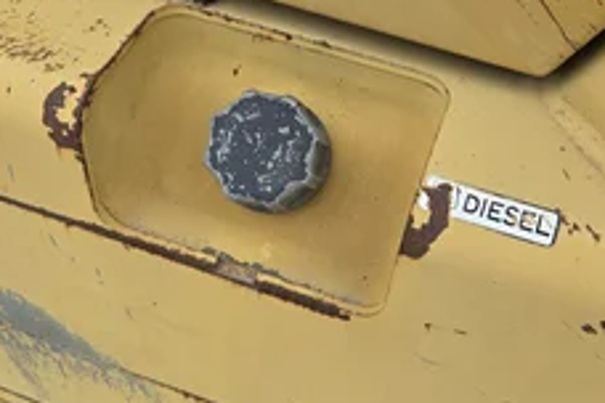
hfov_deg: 46.4
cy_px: 199
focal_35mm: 42
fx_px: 706
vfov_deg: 31.9
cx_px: 305
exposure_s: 1/786
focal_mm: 5.4
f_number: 1.8
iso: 25
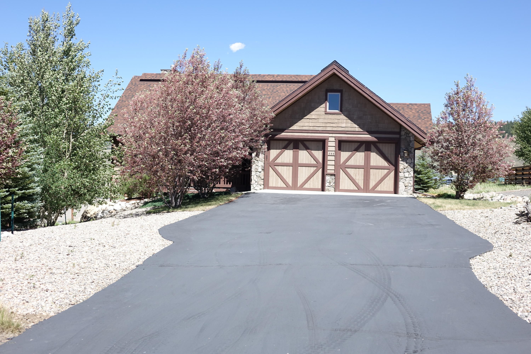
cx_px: 266
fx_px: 634
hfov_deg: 45.4
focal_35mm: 43
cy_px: 177
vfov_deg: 31.2
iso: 125
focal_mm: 15.78
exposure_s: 1/500
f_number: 4
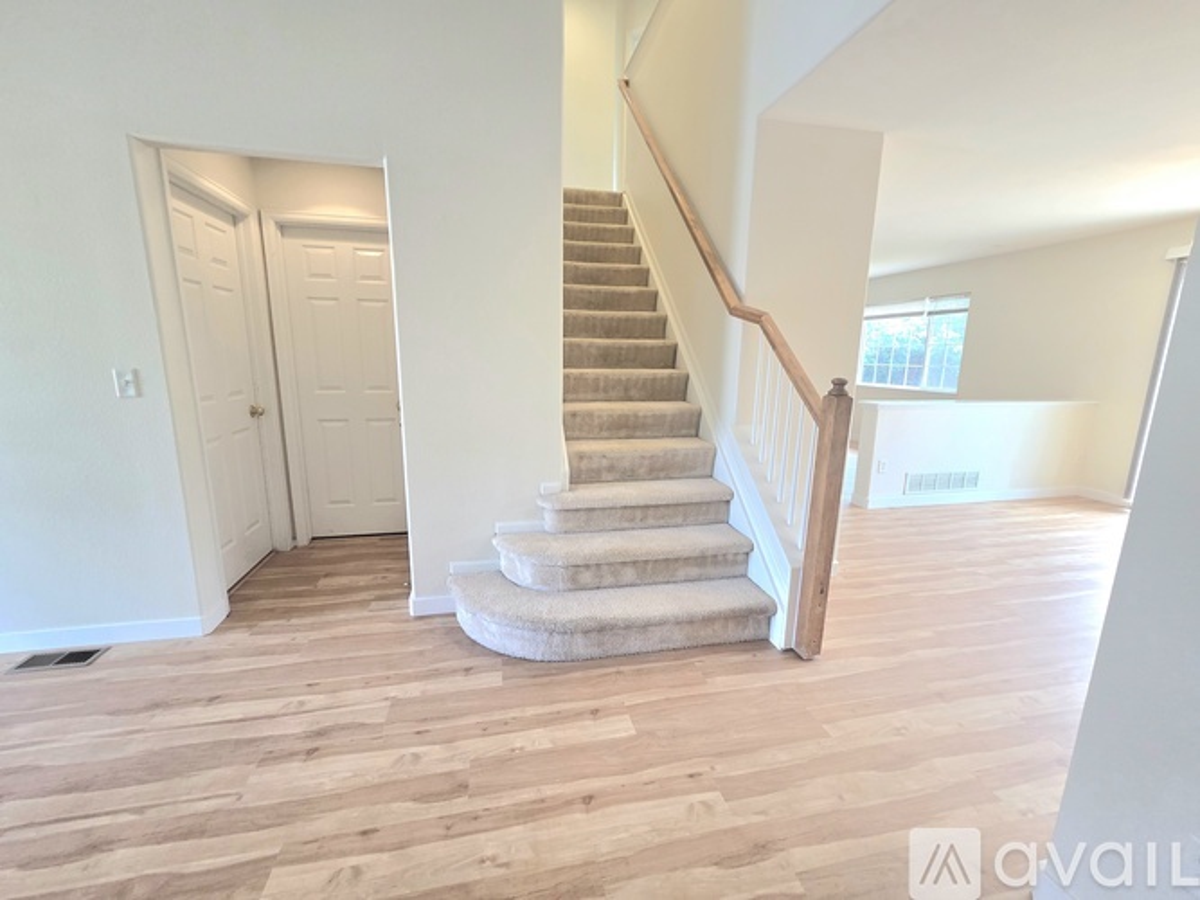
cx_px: 600
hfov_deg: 106.2
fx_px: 451
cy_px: 450
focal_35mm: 13
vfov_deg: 89.9
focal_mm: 2.2
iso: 200
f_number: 2.2
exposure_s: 1/120
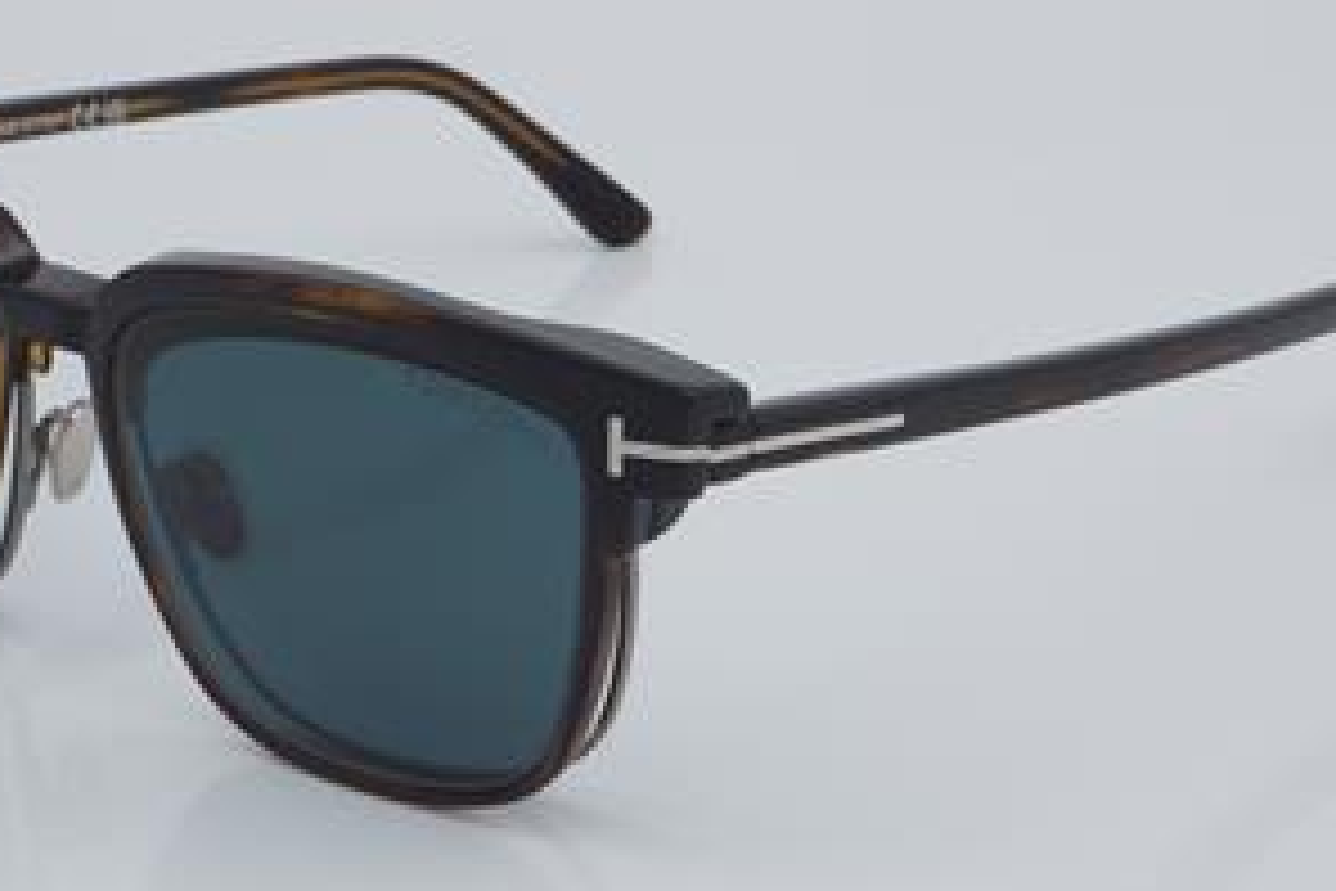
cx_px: 544
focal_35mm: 101
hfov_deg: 20.2
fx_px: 3748
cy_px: 454
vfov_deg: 13.6
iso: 100
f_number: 32
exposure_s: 1/4
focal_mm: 50
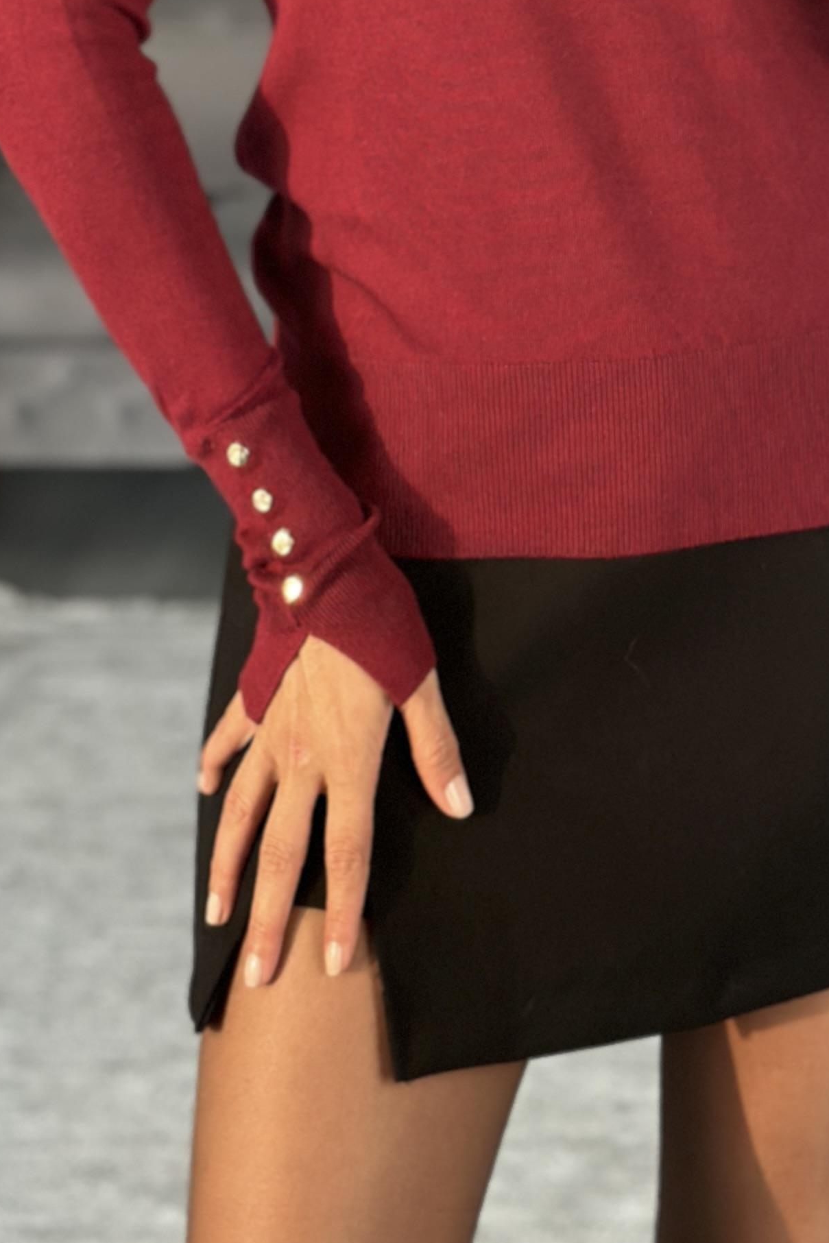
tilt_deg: -21.3
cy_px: -129
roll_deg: +1.9
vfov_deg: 17.8
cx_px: 601
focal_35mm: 111
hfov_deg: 12.3
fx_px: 3833
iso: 125
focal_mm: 6.86
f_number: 1.78
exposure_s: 1/60
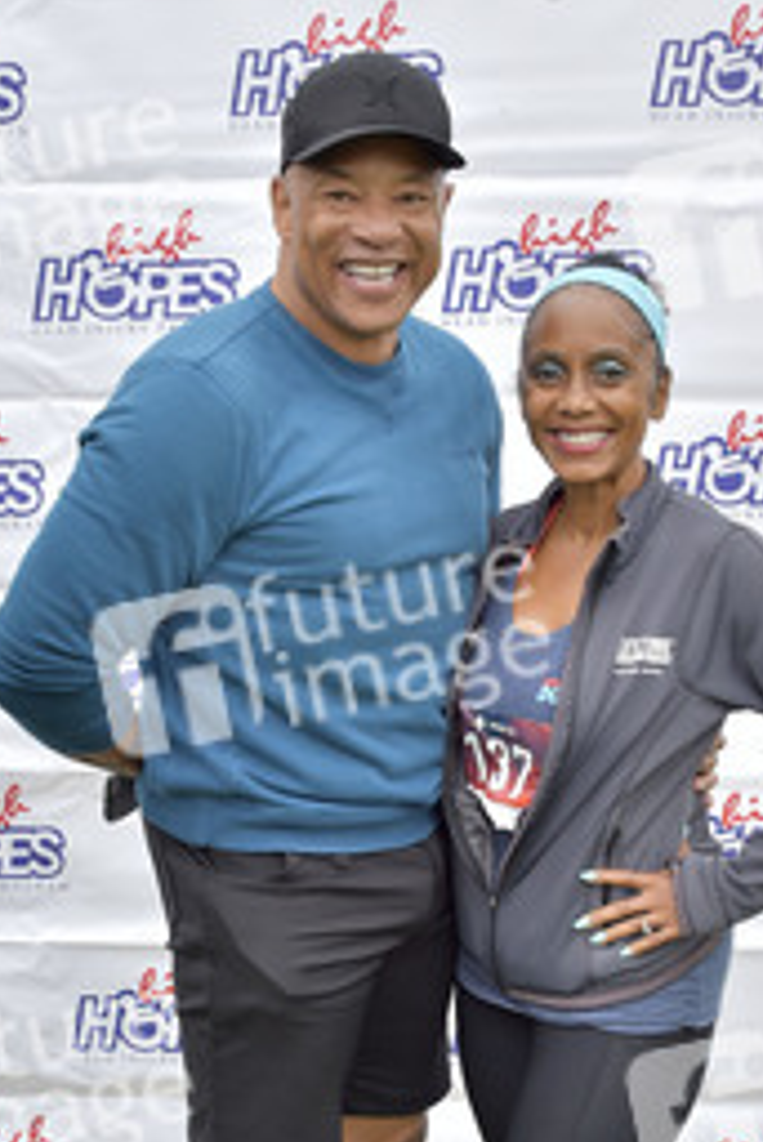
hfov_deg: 27.0
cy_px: 874
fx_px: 1587
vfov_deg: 38.4
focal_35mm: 50
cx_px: 453
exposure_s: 1/250
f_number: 7.1
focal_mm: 32
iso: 640
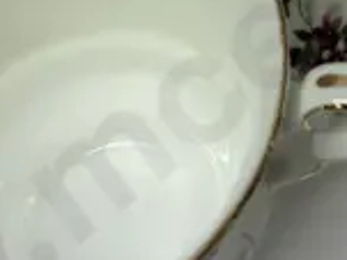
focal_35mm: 163
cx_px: 641
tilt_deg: -57.0
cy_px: -232
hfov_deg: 11.2
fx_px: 1633
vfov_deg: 8.7
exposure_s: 1/100
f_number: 1.78
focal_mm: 6.86
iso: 64
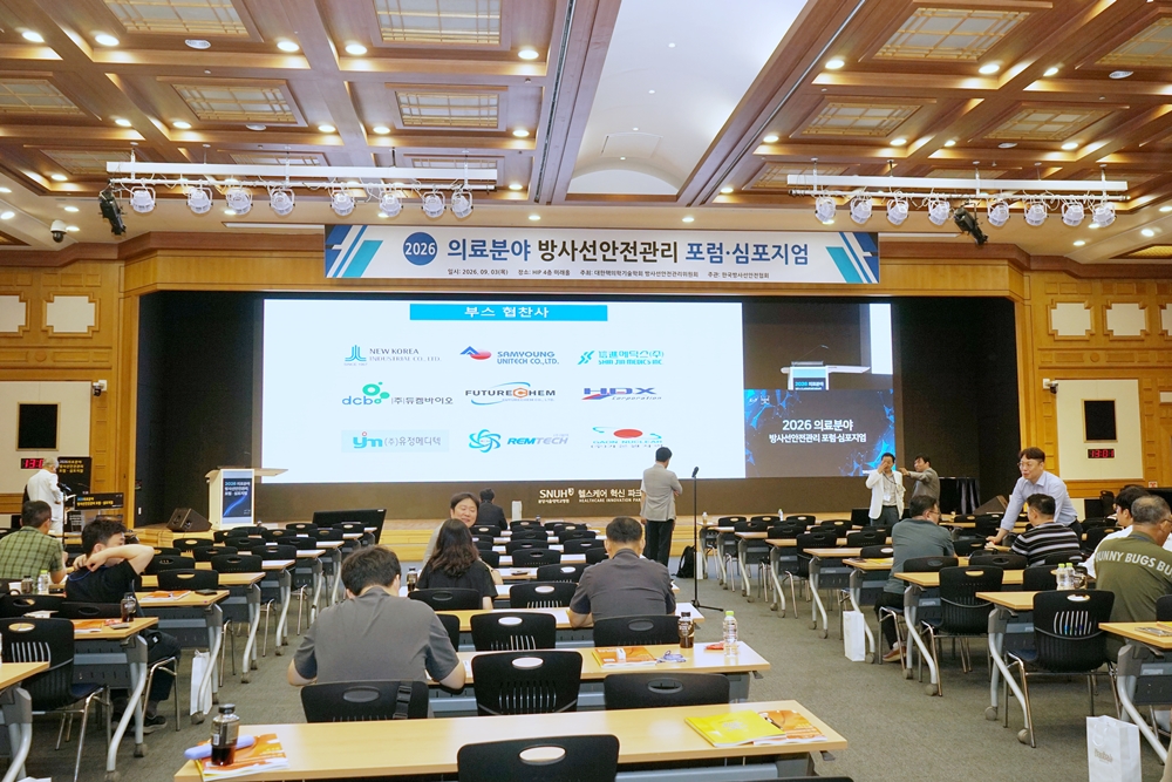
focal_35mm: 28
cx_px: 586
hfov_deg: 65.5
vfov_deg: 46.4
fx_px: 912
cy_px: 391
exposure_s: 1/100
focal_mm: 28
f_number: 7.1
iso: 400
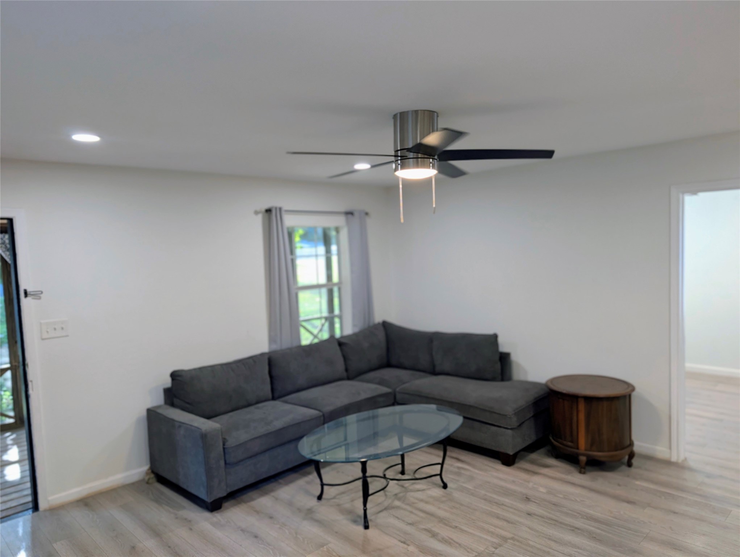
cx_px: 370
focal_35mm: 24
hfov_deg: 71.5
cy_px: 278
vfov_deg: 56.9
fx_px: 514
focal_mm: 6.9
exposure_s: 1/120
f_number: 1.68
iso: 200
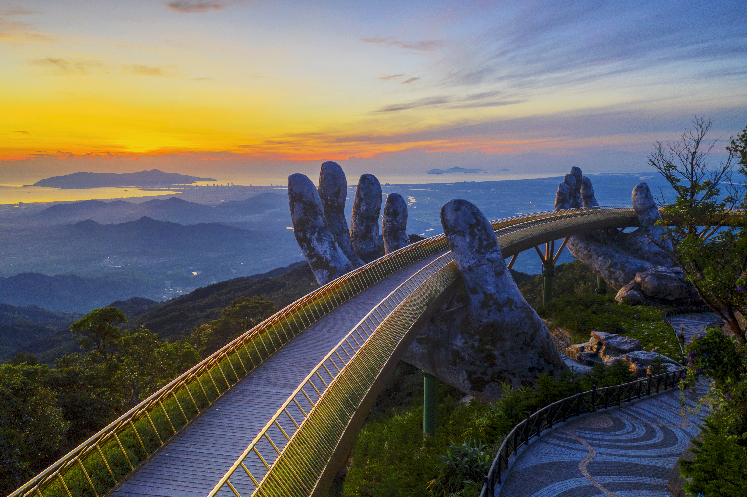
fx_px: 581
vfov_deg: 46.4
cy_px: 248
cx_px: 374
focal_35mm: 28
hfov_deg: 65.5
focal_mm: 10.26
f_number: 2.8
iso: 100
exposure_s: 1/80
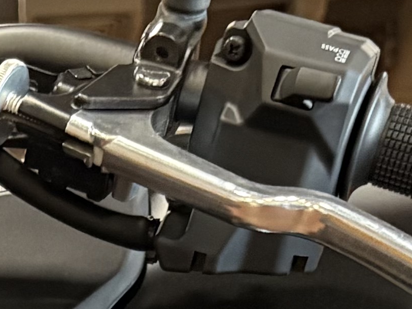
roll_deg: +1.3
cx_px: -168
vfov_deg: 7.5
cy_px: 791
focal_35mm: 183
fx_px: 2178
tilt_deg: +0.2
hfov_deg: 10.5
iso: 500
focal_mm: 5.96
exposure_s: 1/40
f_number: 1.6
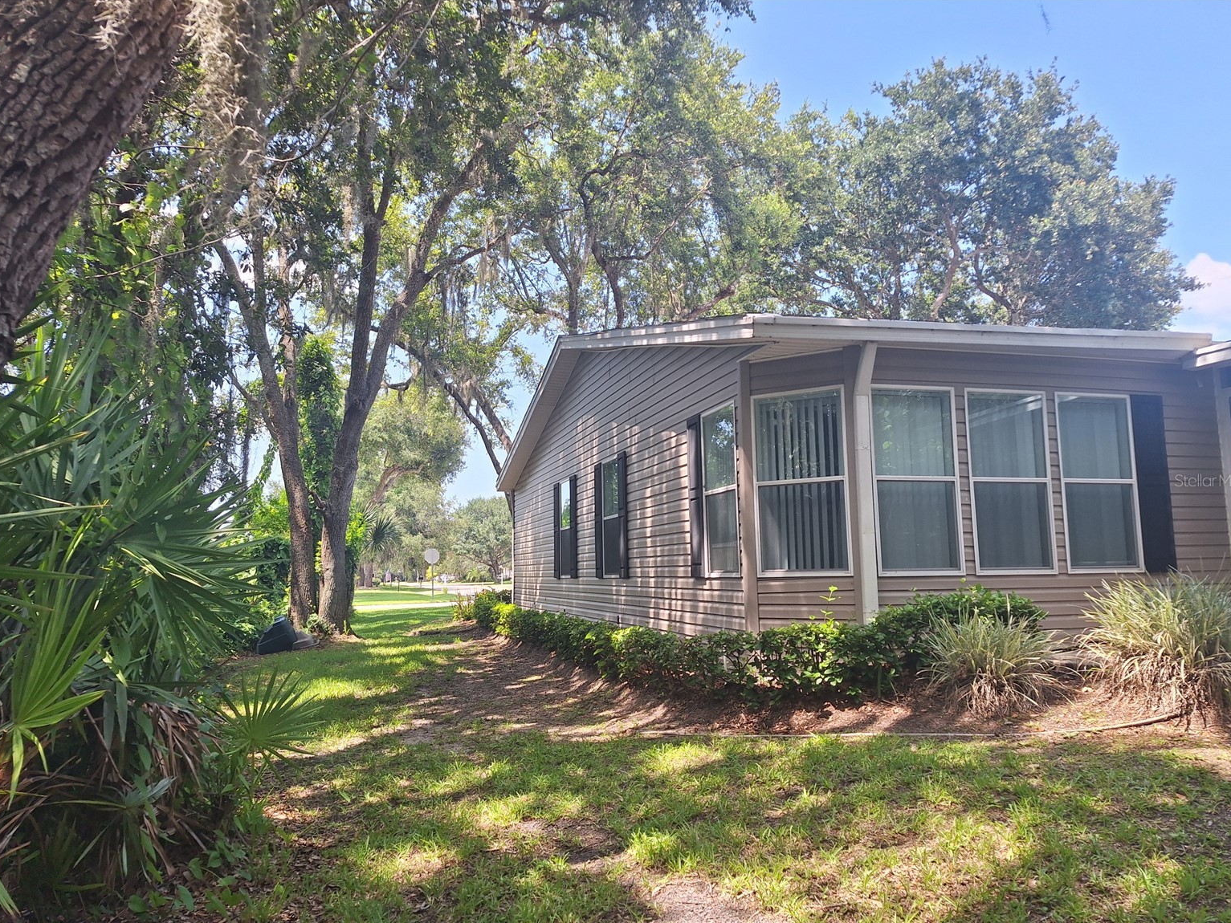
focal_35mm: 24
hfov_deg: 71.6
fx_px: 854
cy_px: 480
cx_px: 608
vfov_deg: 56.8
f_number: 1.8
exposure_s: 1/683
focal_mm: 5.54
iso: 40
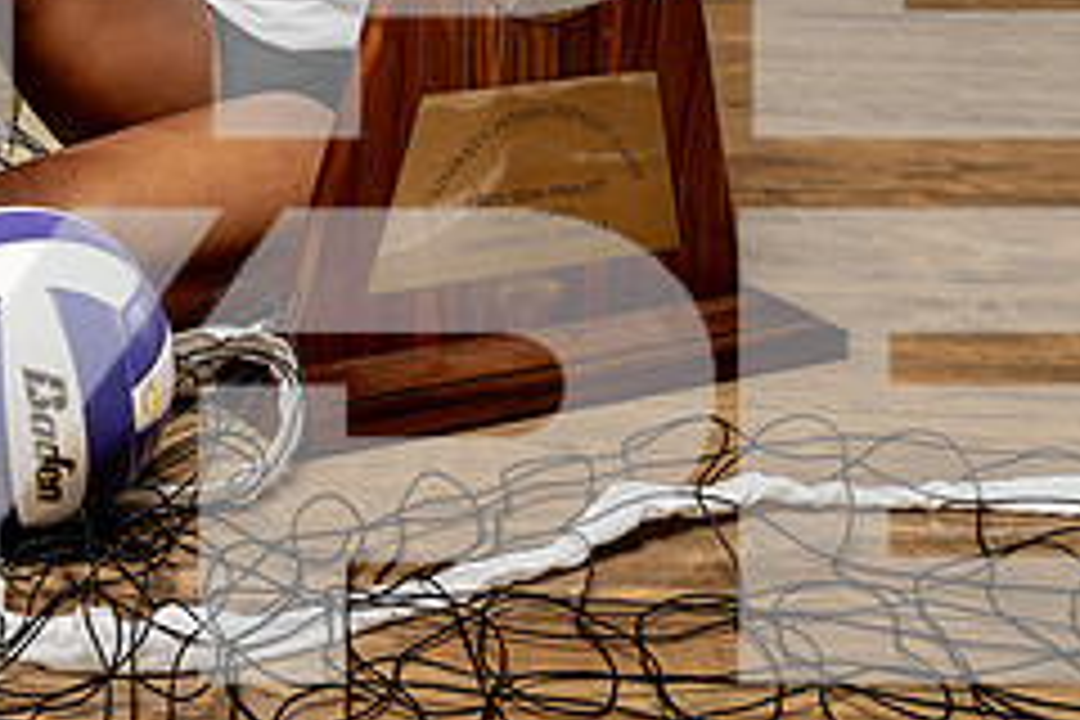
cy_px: -97
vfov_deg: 16.1
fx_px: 2460
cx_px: 126
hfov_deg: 24.1
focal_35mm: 82
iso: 640
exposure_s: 1/250
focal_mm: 34
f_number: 5.6
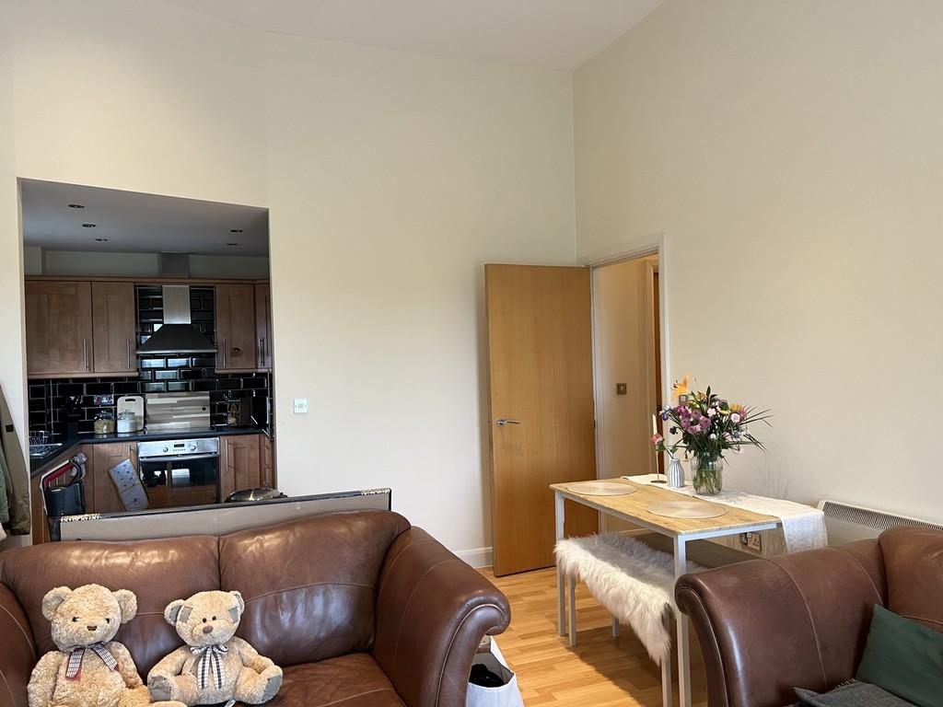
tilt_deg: +0.3
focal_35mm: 26
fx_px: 708
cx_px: 472
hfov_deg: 67.3
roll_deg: +2.0
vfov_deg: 53.1
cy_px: 354
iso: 125
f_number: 1.5
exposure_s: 1/50
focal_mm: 5.7
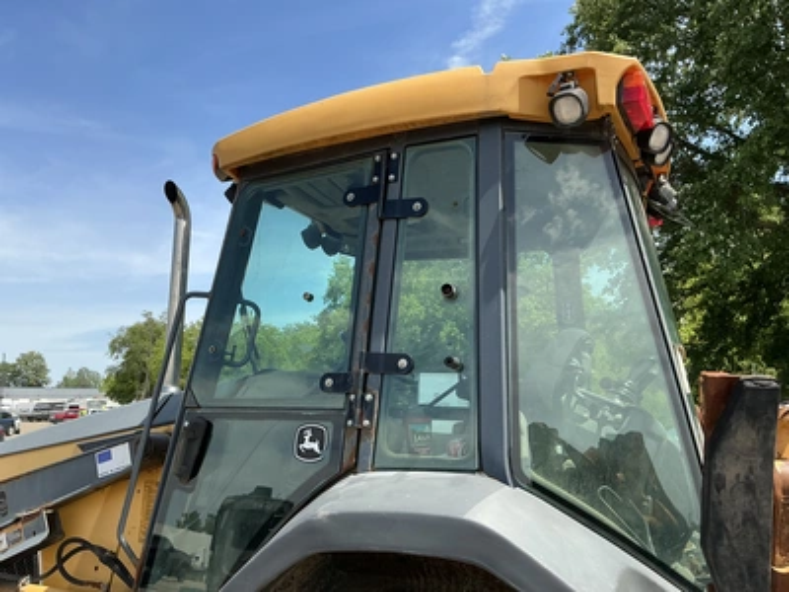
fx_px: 638
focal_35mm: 28
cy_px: 296
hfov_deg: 63.4
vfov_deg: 49.7
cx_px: 394
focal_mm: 3
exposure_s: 1/781
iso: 25
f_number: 1.8
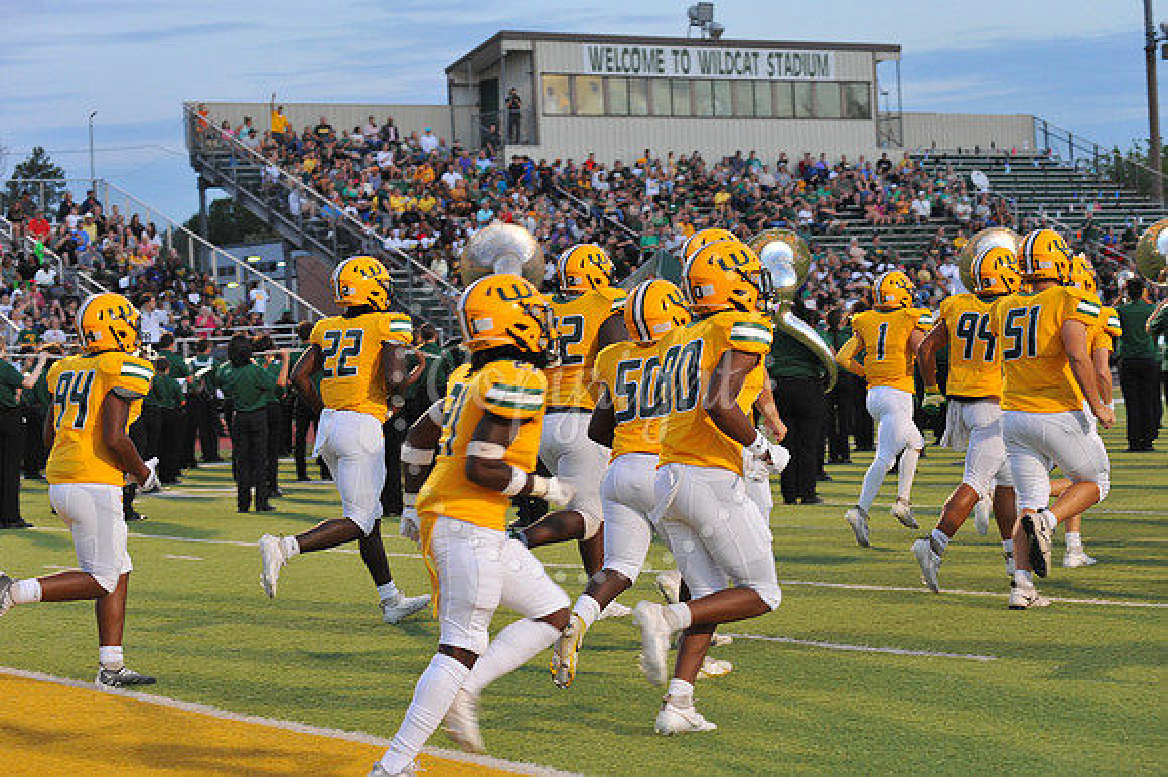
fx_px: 2594
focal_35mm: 80
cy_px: 388
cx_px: 584
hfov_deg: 25.4
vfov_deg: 17.0
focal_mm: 80
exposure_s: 1/200
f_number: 5.6
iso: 1600
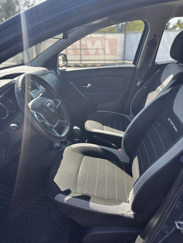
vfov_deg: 67.3
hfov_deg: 53.0
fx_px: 183
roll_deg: -0.8
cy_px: 122
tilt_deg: -24.8
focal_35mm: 26
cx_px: 92
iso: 50
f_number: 1.6
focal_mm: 5.96
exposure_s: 1/559
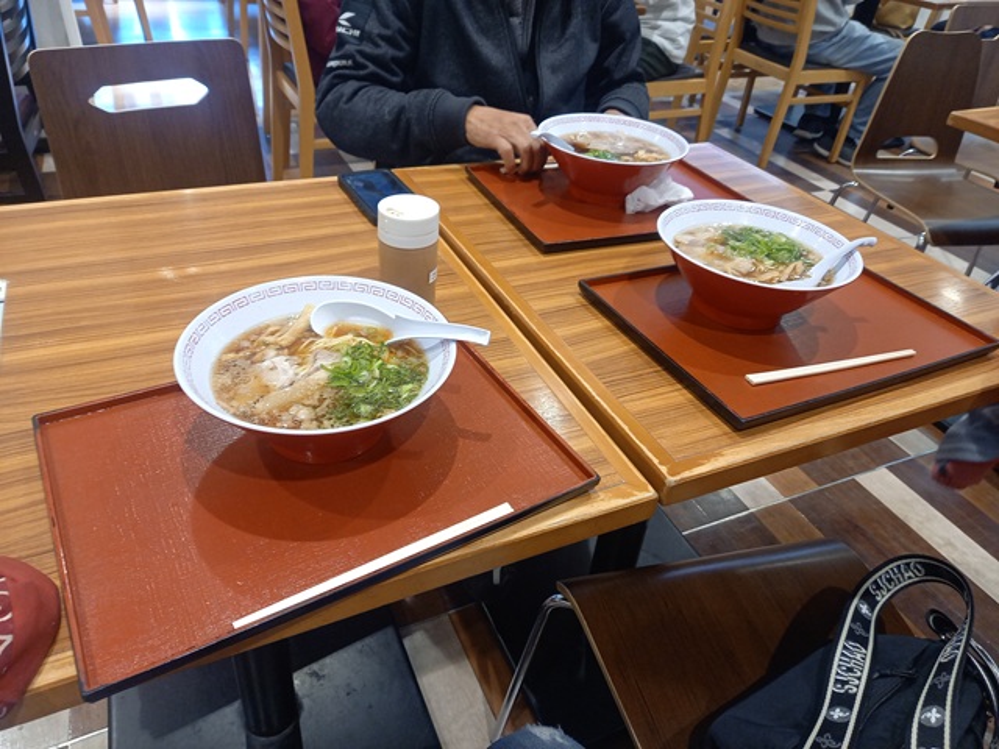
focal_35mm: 25
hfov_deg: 69.4
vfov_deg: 54.9
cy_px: 374
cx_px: 500
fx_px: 721
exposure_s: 1/50
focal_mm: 4.65
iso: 160
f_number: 1.8
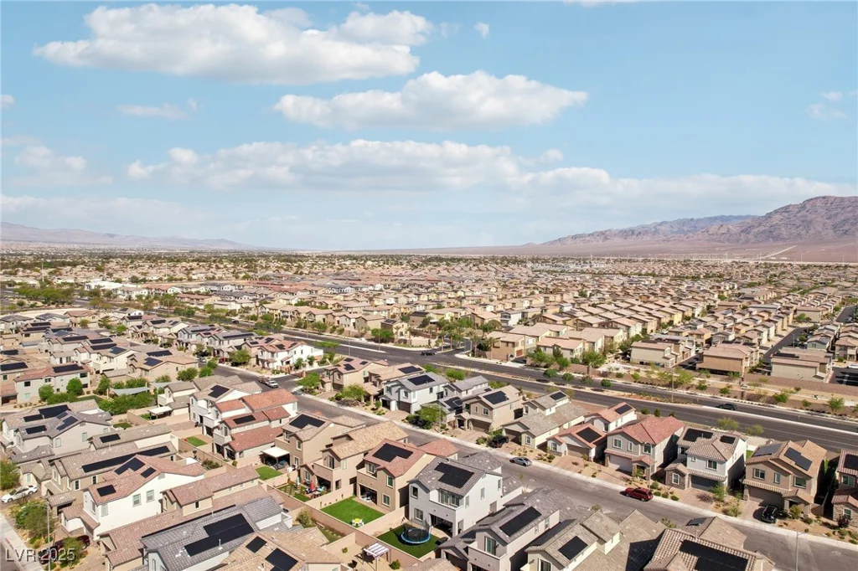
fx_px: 524
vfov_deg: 57.2
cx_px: 429
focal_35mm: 22
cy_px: 286
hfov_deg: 78.6
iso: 100
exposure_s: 1/2000
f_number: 2.8
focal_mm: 8.4
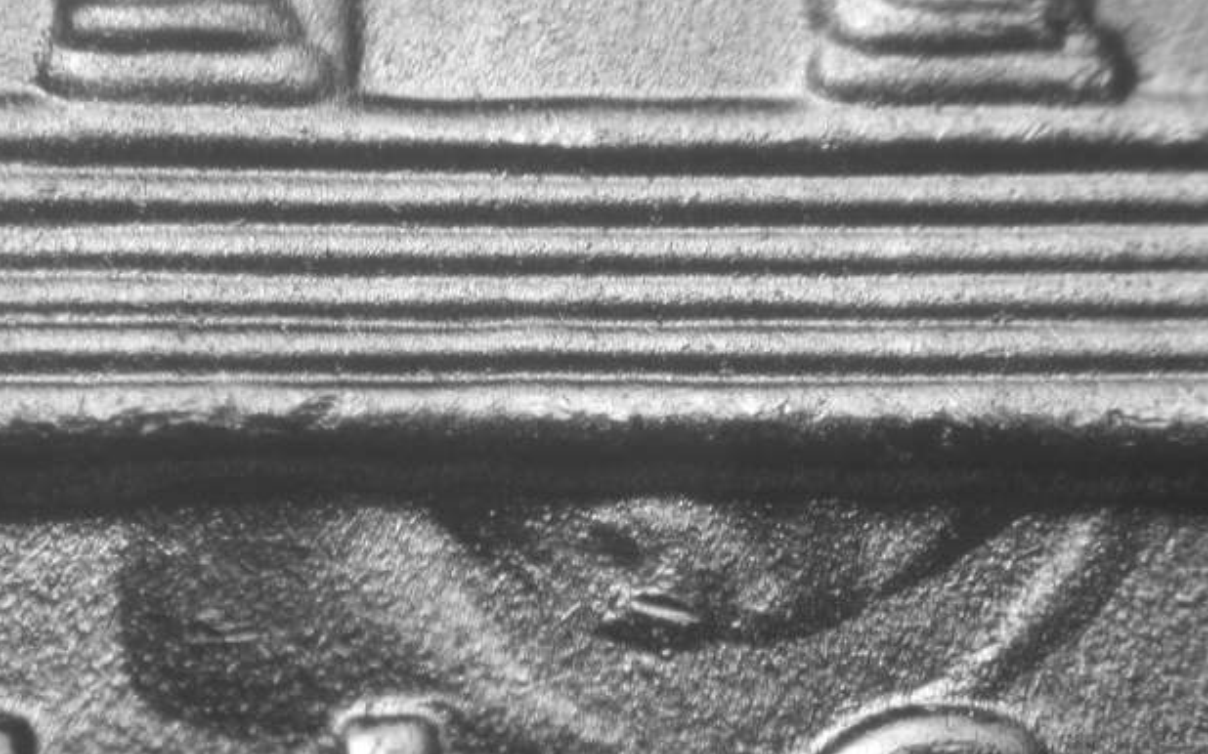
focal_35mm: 169
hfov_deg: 12.4
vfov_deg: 7.8
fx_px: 5563
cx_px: 600
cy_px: 383
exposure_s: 1/9.7
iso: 100
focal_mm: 32
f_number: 5.1
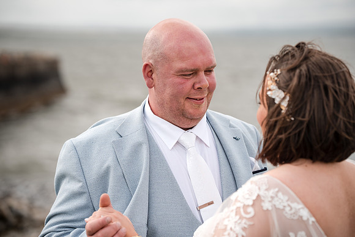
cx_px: 178
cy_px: 118
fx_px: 838
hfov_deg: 23.9
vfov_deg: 16.1
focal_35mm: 85
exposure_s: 1/1600
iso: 100
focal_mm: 85
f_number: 2.8
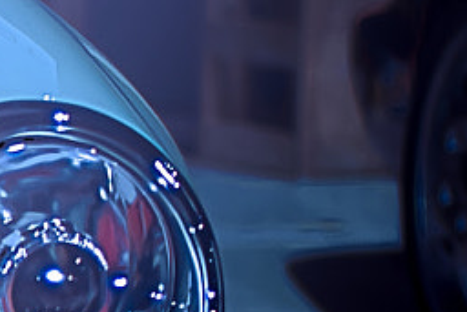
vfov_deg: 6.3
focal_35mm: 219
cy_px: 288
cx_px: -914
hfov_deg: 8.1
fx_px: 2842
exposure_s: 1/40
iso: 160
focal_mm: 35
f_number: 1.4
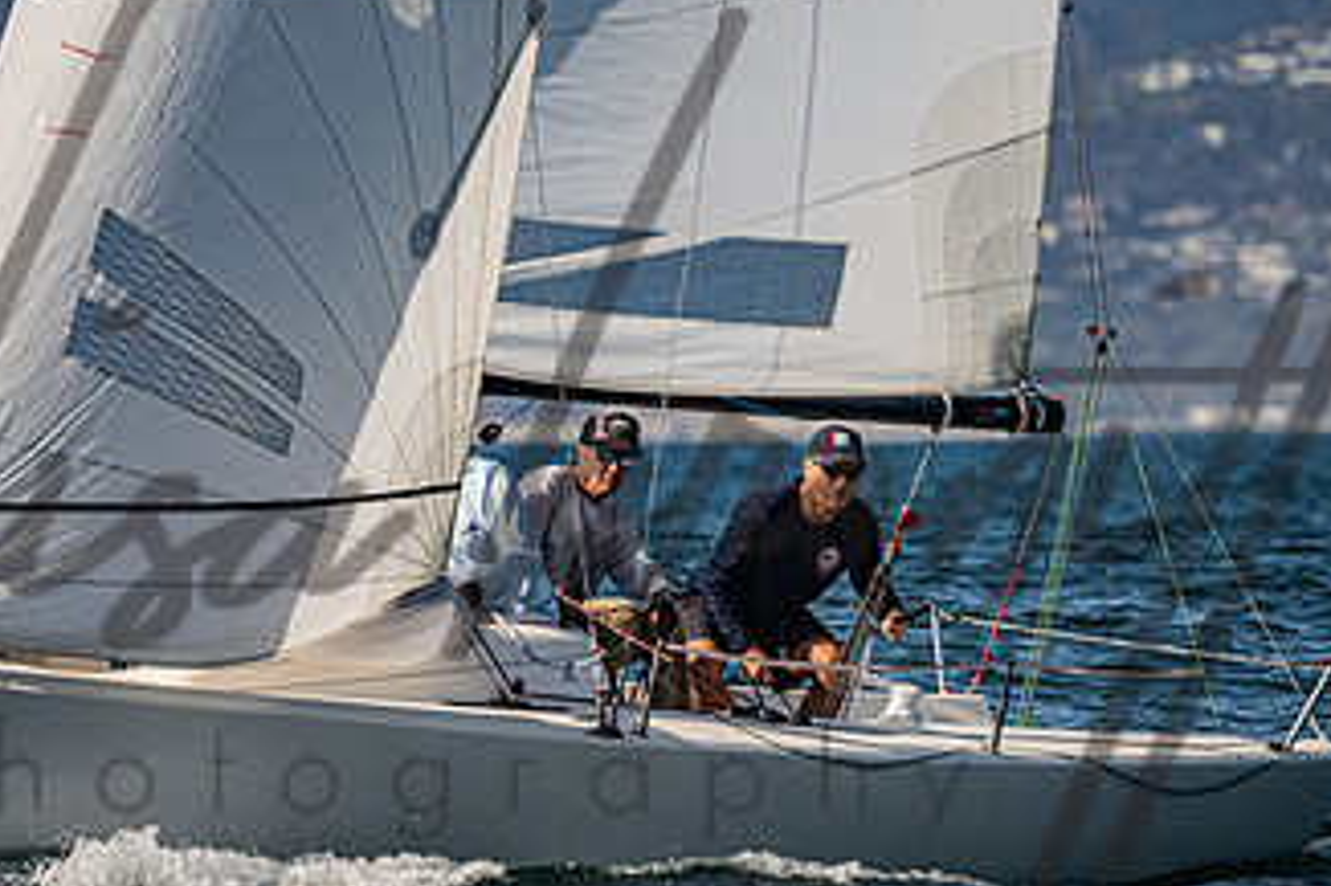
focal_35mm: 720
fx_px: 26605
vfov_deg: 1.9
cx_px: 788
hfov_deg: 2.9
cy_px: 472
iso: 320
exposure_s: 1/3200
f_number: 5.6
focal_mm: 400
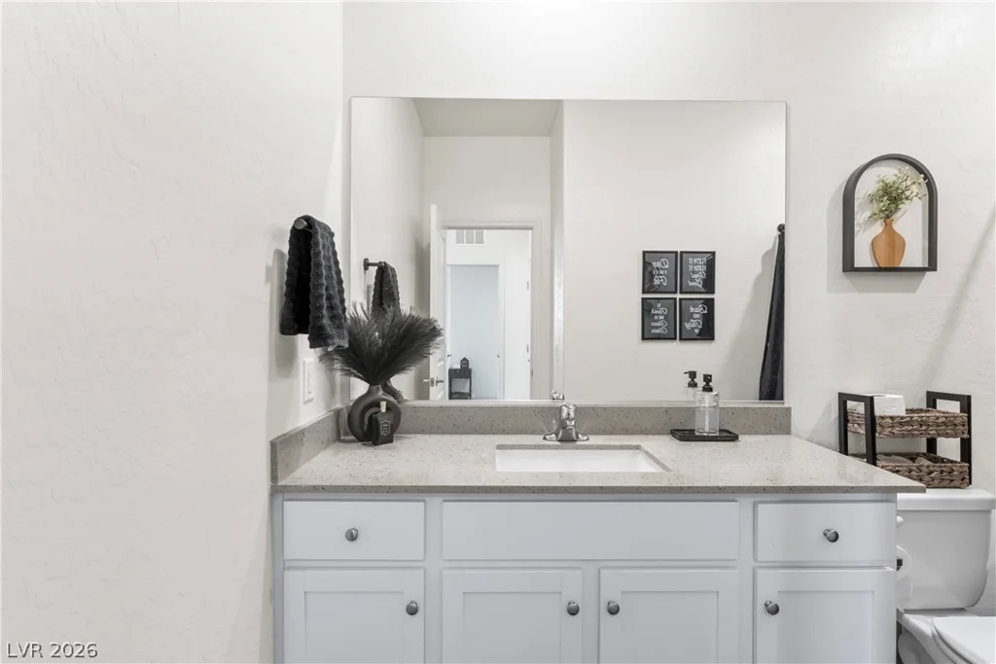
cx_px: 498
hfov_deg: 86.9
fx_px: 526
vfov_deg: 64.6
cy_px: 332
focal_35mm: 19
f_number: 8
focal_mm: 19
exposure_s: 1/1.25
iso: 400
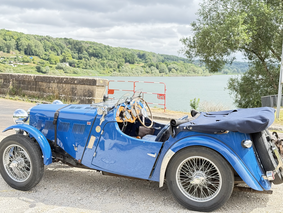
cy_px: 106
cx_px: 142
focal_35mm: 48
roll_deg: -1.8
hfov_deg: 39.7
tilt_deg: -3.6
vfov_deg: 30.3
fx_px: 392
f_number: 1.78
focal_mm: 6.76
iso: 80
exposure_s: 1/865
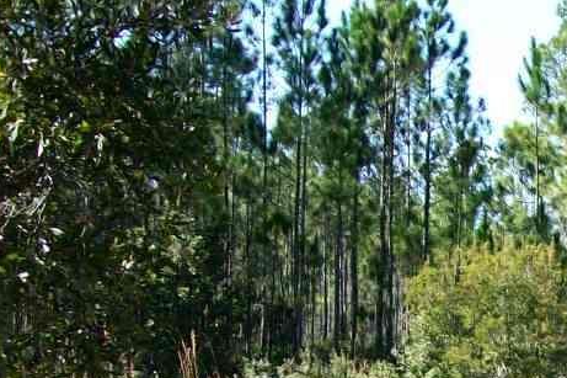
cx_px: 783
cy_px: 491
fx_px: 1637
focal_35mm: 104
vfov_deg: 12.7
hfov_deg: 18.0
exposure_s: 1/408
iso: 80
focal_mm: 6
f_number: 2.7
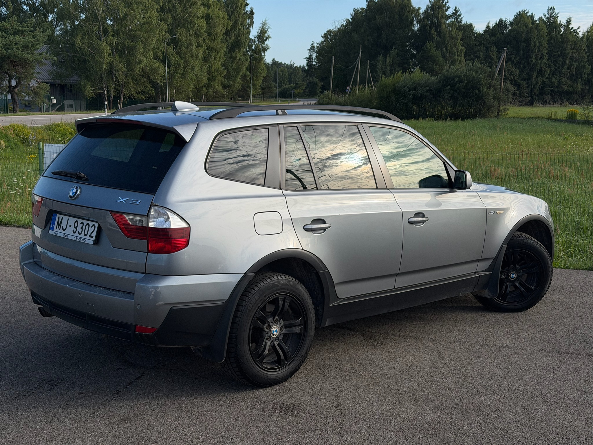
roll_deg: -0.8
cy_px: 222
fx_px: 822
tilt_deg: -8.8
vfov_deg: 30.3
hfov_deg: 39.7
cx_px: 296
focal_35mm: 48
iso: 64
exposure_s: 1/5208
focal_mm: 6.76
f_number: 1.78
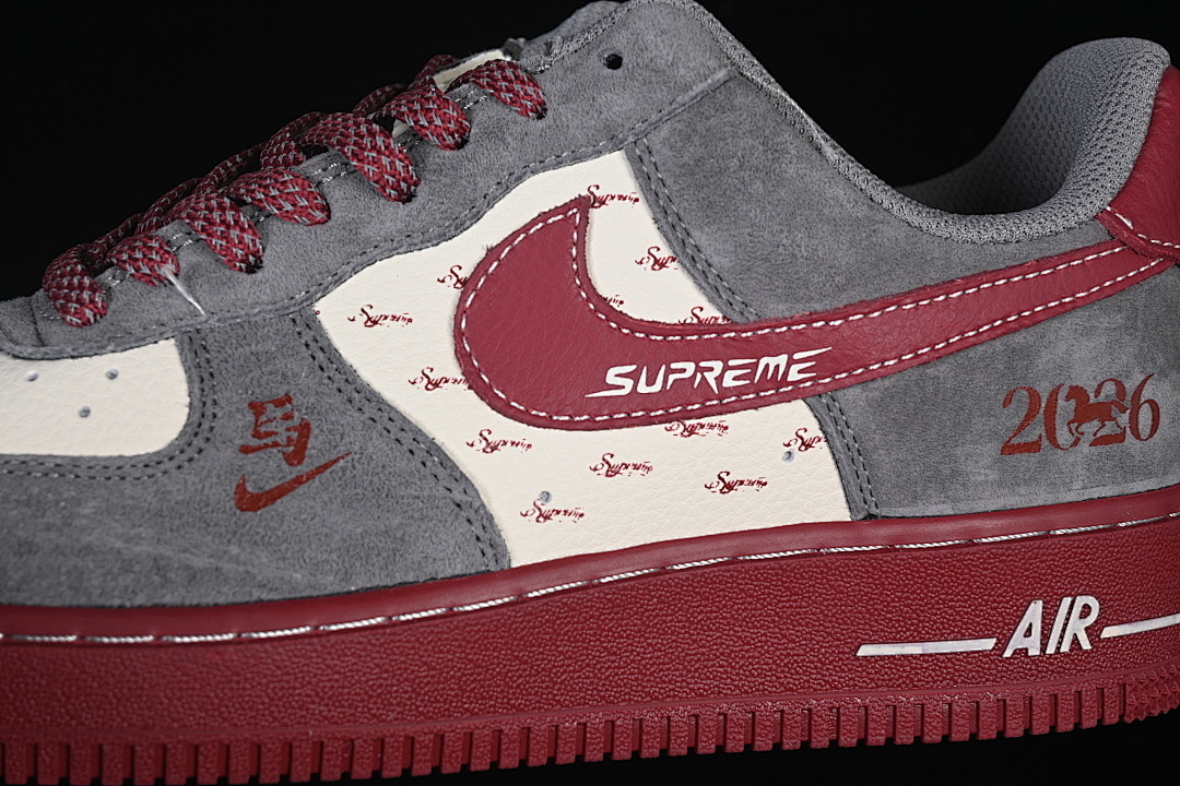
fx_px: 2458
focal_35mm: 75
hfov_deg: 27.0
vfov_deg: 18.2
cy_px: 393
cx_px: 590
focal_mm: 50
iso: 160
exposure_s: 1/60
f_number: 7.1
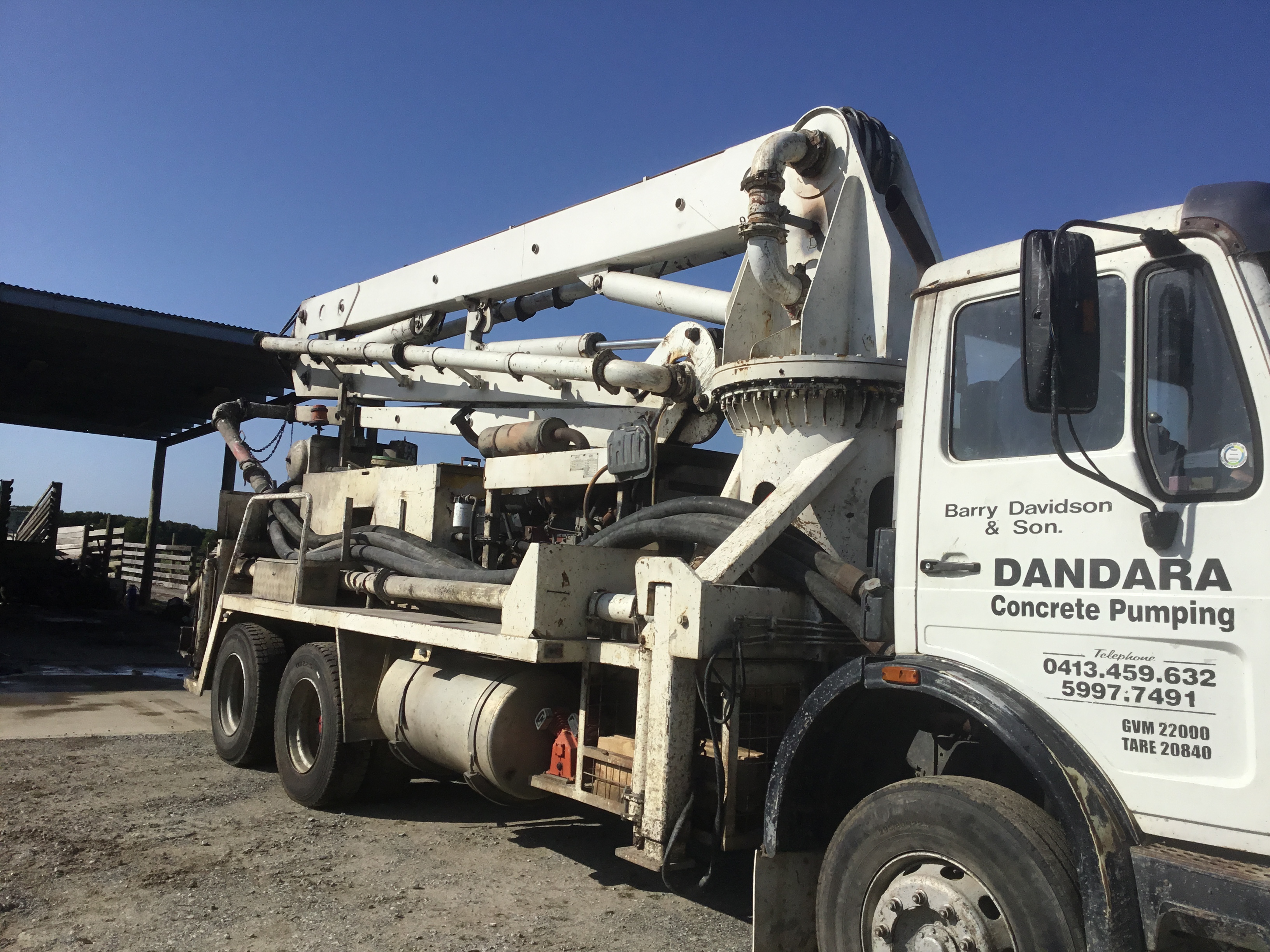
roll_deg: -4.3
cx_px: 635
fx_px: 1137
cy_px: 476
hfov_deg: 58.4
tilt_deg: +4.8
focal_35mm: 31
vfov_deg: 45.4
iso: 25
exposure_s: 1/3135
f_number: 2.4
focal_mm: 3.3
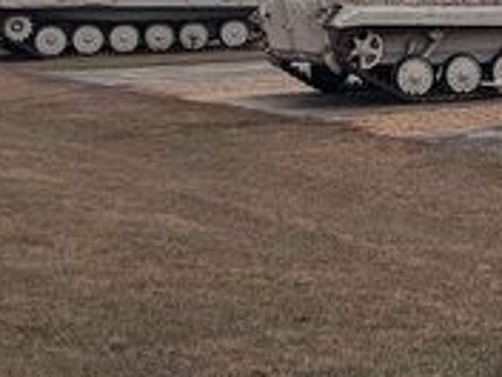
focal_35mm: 118
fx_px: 1711
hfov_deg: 14.9
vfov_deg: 12.4
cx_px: 850
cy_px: -6
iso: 40
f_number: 1.8
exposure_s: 1/1027
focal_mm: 5.4
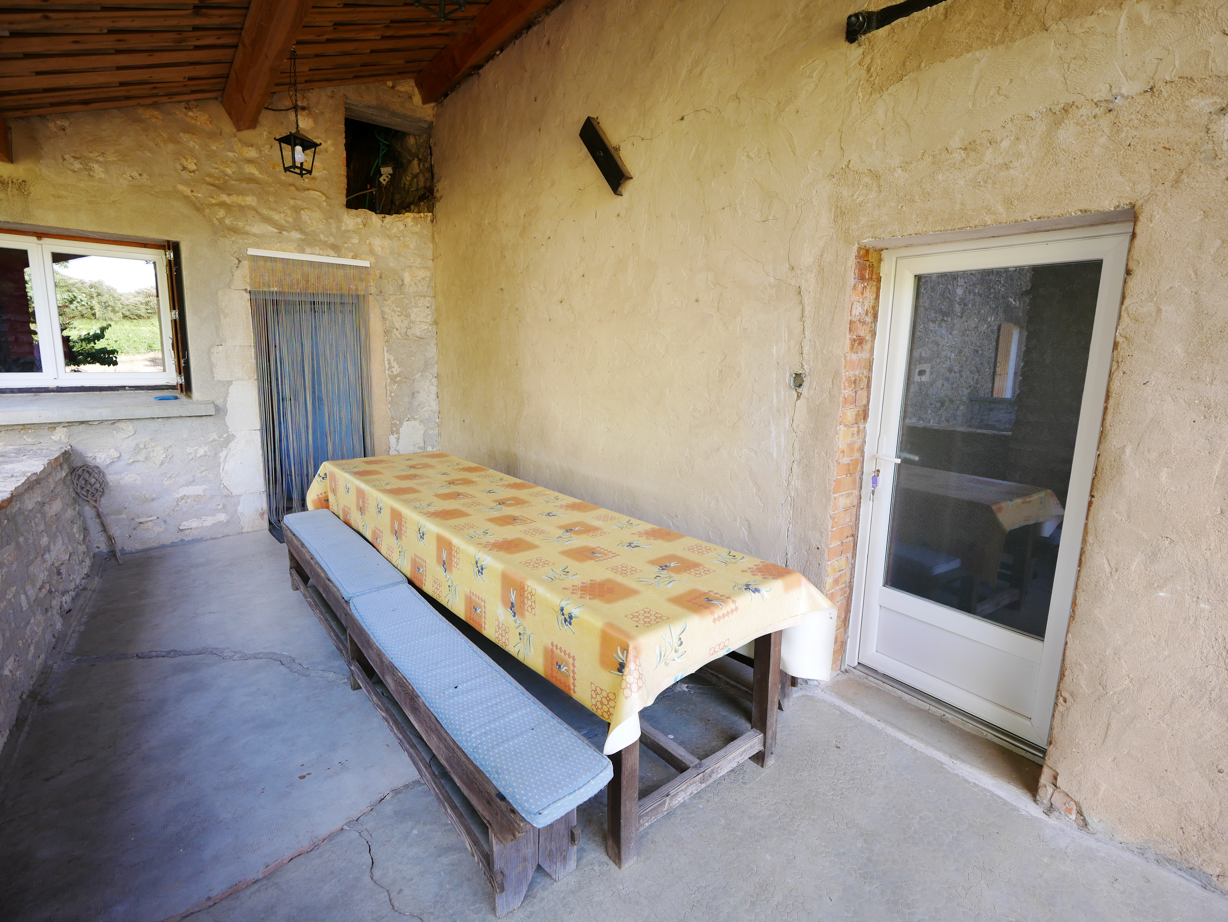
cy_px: 461
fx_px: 568
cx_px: 614
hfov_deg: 94.5
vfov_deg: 78.1
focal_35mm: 16
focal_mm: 8
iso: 200
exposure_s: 1/60
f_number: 2.8
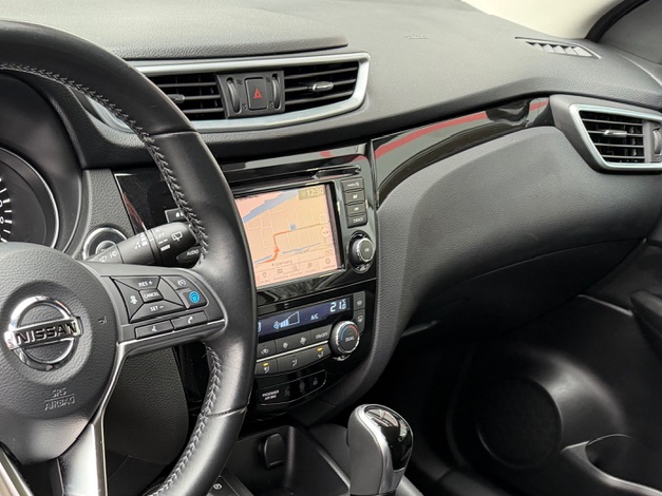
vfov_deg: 28.3
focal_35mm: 49
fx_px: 937
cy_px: 465
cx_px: 67
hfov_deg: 36.5
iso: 250
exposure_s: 1/60
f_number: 1.78
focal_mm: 6.76
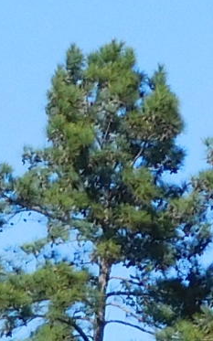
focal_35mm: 605
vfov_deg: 3.5
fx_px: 5621
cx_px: 122
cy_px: 506
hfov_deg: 2.2
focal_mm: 12.6
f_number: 4.3
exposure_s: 1/640
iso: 125
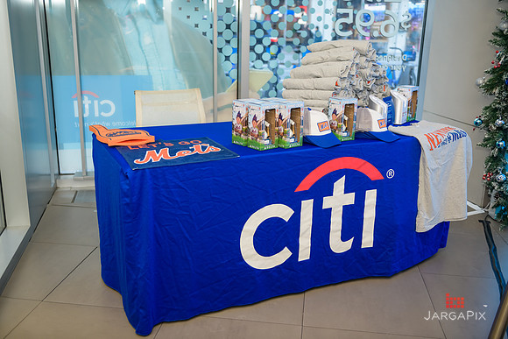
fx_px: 508
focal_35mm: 36
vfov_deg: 36.9
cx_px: 254
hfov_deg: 53.1
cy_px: 170
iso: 400
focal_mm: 36
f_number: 3.2
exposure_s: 1/125
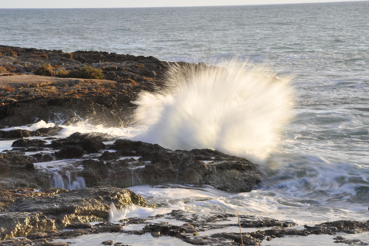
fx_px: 1506
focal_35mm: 147
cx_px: 195
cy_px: 115
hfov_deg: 14.0
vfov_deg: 9.3
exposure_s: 1/13
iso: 200
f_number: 36
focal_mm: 116
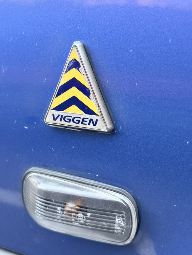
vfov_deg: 39.7
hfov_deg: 30.3
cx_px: 96
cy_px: 128
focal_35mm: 48
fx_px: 355
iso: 250
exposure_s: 1/60
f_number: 1.78
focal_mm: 6.76
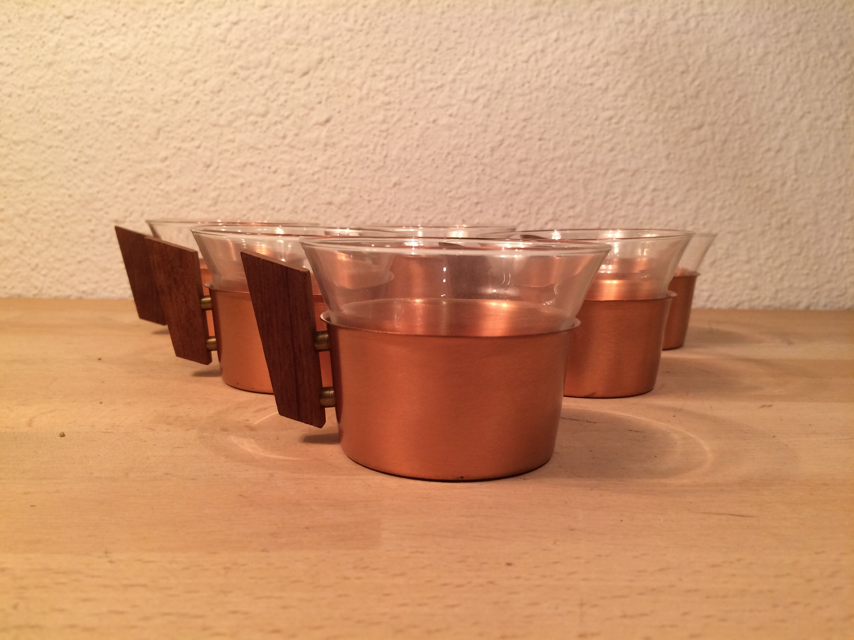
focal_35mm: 29
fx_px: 715
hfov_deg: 61.7
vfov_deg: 48.2
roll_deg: -0.8
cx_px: 427
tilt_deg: -6.4
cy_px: 320
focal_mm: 4.15
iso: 50
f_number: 2.2
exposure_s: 1/33
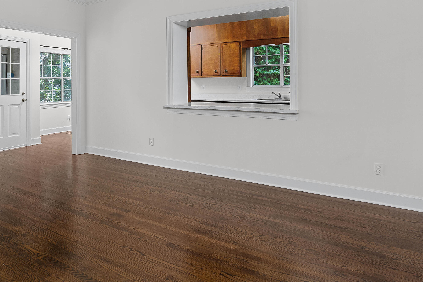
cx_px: 155
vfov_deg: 52.2
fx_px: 282
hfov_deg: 72.3
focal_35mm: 24
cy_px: 95
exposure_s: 1/125
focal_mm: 16
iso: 320
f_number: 7.1
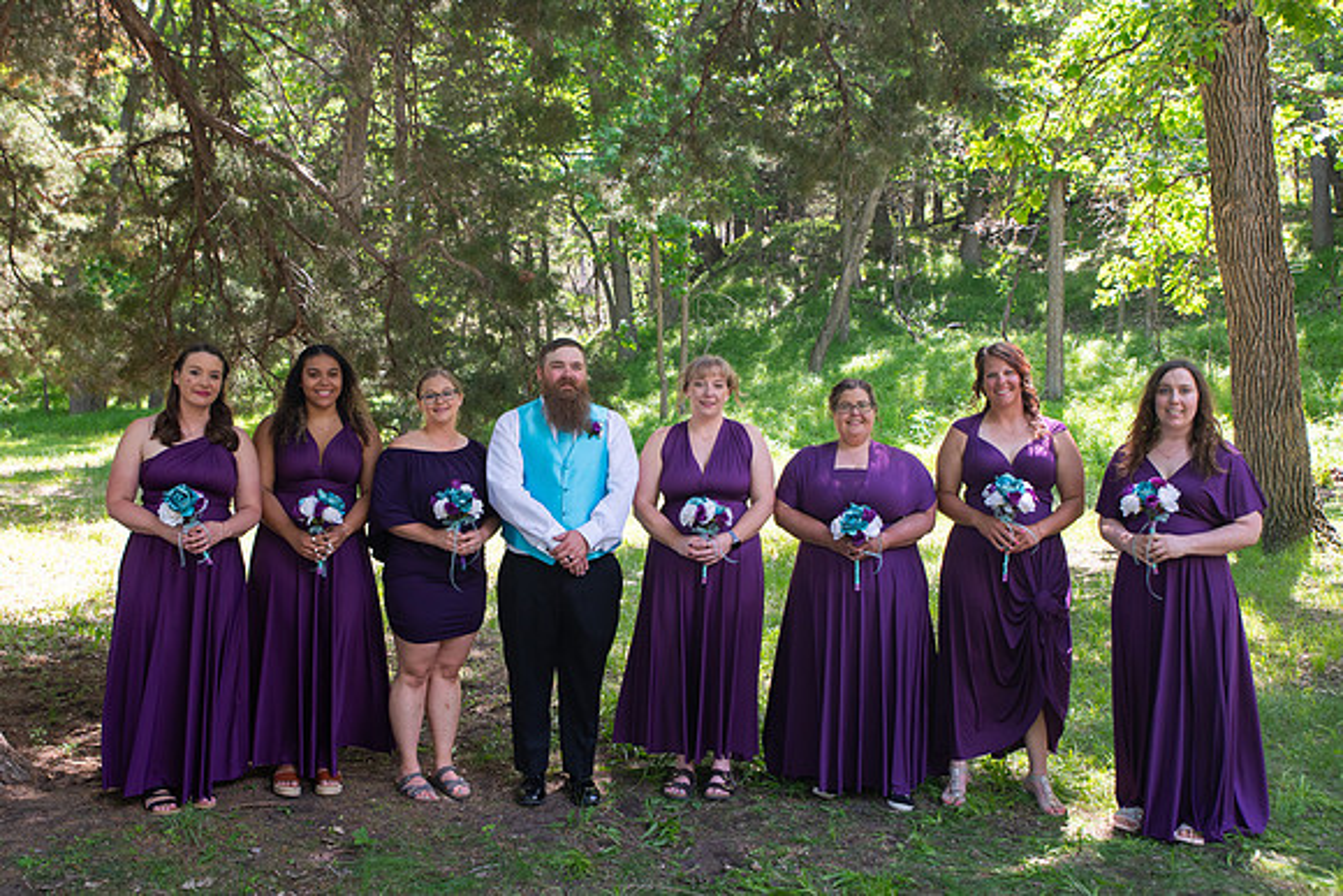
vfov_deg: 37.5
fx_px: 1319
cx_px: 596
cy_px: 447
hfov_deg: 53.9
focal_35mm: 35
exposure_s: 1/125
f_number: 5
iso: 250
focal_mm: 31
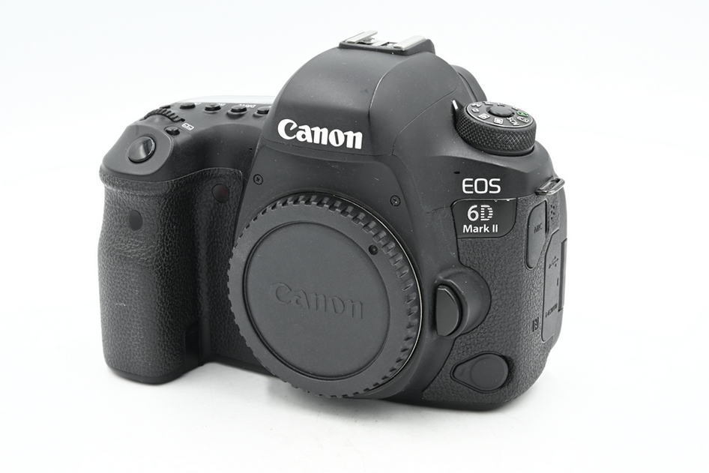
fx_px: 1477
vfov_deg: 18.2
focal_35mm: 75
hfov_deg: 27.0
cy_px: 236
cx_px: 354
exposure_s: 1/13
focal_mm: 75
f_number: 16
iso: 200
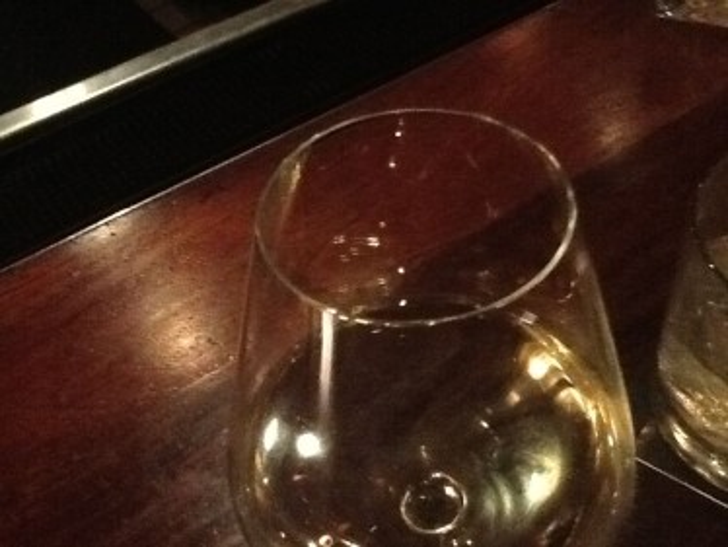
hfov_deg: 42.9
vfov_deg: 32.9
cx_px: 364
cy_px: 274
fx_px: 926
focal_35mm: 44
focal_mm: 2.03
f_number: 2.4
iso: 640
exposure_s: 1/15
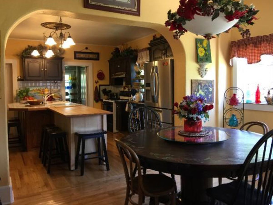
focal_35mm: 31
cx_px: 138
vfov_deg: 45.4
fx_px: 244
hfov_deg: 58.4
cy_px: 98
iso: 40
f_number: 2.2
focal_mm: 4.15
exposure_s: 1/15
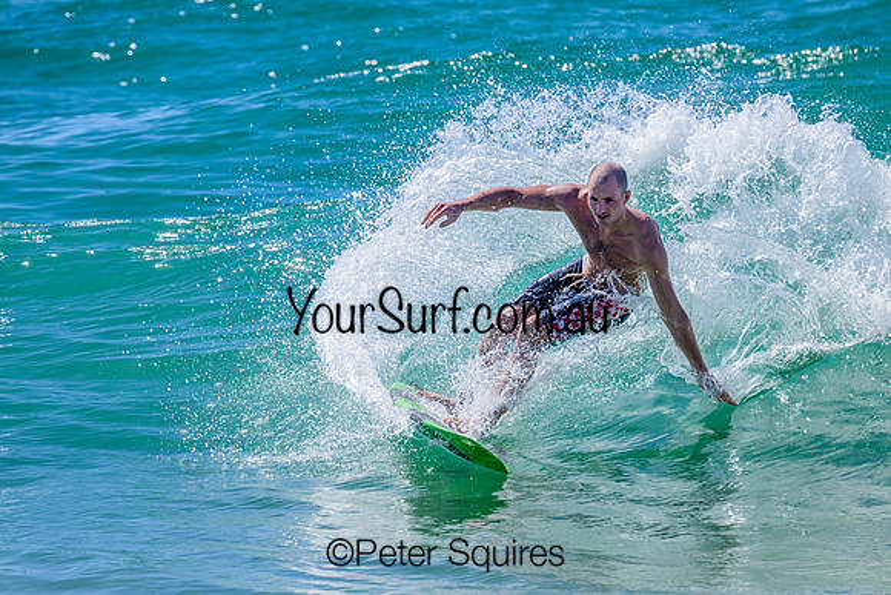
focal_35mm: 580
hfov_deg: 3.6
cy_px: 298
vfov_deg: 2.4
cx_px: 446
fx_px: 14358
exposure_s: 1/2000
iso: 1250
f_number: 11
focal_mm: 580
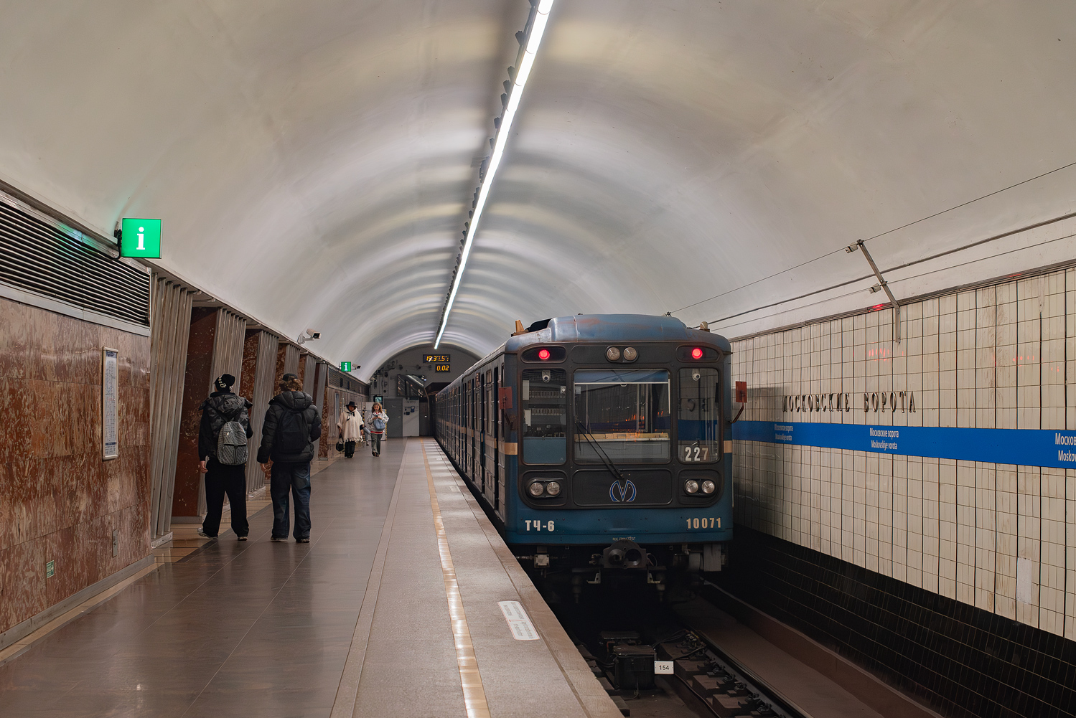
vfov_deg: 27.0
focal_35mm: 50
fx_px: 1495
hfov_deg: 39.6
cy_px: 359
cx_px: 538
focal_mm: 50
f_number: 4.5
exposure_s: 1/250
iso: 2500
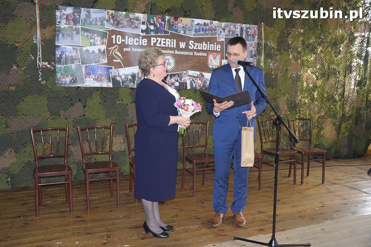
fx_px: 371
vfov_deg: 36.8
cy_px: 124
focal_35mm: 36
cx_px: 186
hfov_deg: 53.2
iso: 500
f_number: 3.8
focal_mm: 24
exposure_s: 1/60
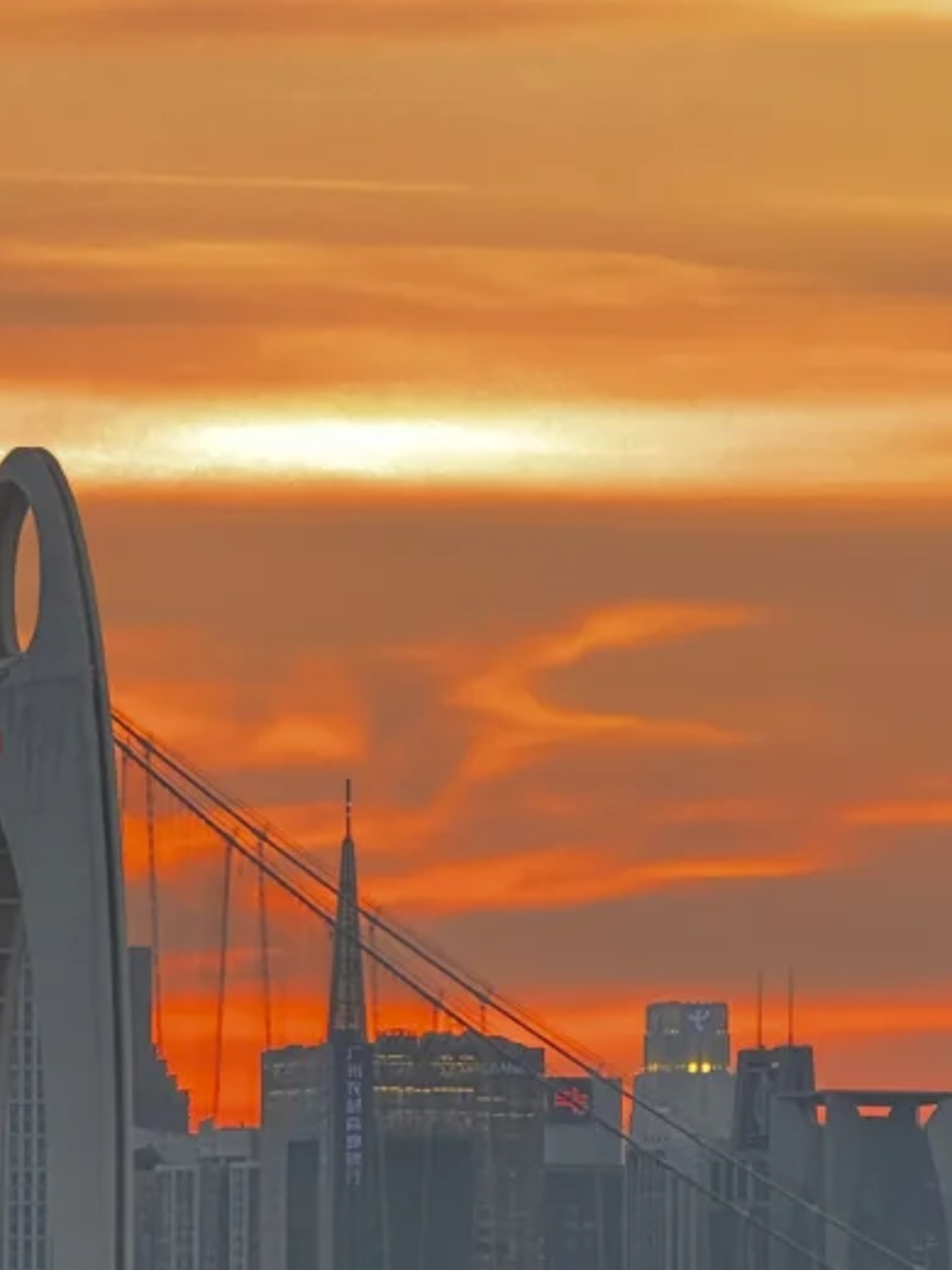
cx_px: 176
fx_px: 12174
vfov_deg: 6.0
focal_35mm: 332
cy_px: 1258
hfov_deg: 4.5
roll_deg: +0.0
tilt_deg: +1.6
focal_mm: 15.66
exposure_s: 1/60
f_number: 2.8
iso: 400
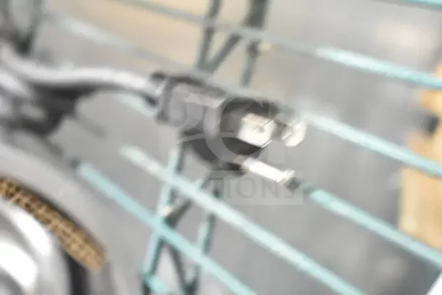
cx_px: 221
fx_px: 737
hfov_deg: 33.4
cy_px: 148
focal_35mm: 60
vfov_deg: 22.6
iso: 4500
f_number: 4.8
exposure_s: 1/60
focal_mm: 40
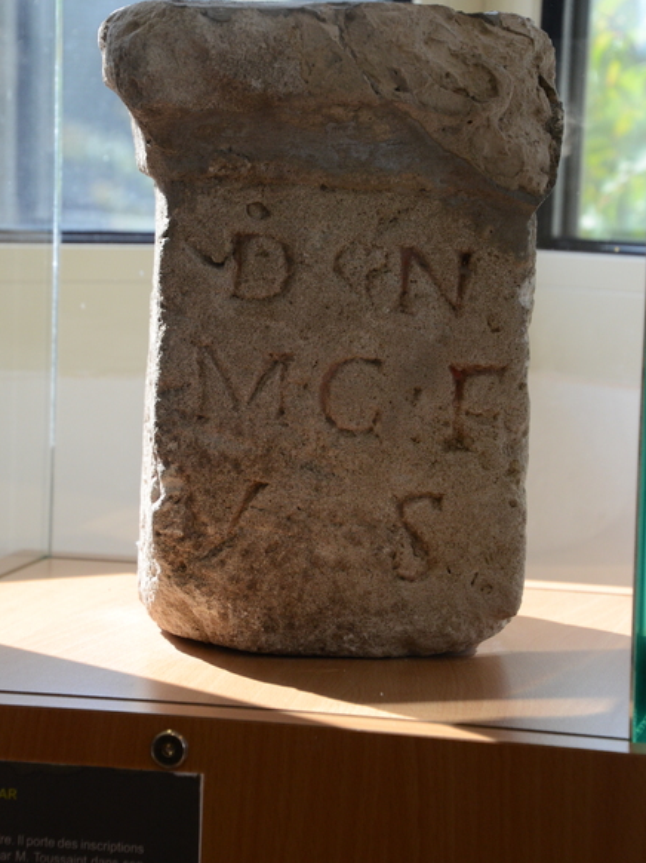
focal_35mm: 115
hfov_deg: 12.9
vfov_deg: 17.1
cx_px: 324
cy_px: 396
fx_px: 2864
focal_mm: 70
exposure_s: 1/500
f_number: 5.6
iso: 1000
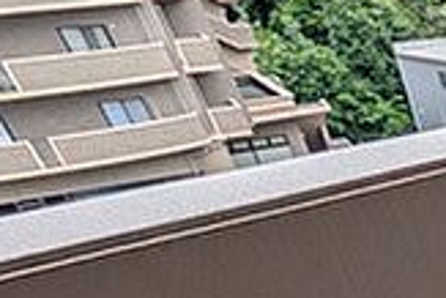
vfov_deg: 20.5
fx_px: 707
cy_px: 443
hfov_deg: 22.6
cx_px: 777
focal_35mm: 57
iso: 50
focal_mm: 1.85
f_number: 2.2
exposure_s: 1/499
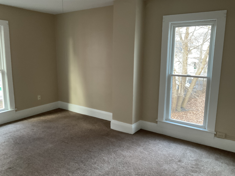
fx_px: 197
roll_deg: +1.2
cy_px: 88
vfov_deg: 48.2
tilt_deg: -10.3
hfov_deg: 61.7
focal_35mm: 29
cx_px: 118
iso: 200
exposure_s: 1/40
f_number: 1.8
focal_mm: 3
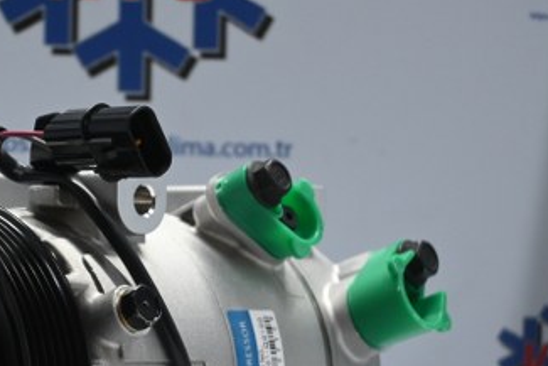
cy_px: 332
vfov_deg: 11.5
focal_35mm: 119
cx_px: 105
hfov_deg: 17.1
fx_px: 1811
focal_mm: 43
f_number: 6
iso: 1400
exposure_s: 1/60
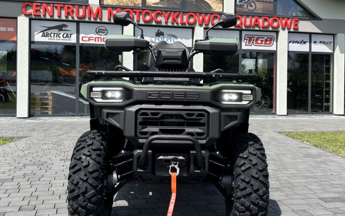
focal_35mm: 28
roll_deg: -1.3
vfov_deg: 44.5
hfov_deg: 66.5
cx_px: 173
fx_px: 263
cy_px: 120
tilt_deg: -1.8
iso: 50
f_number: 1.6
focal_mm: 5.96
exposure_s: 1/2193
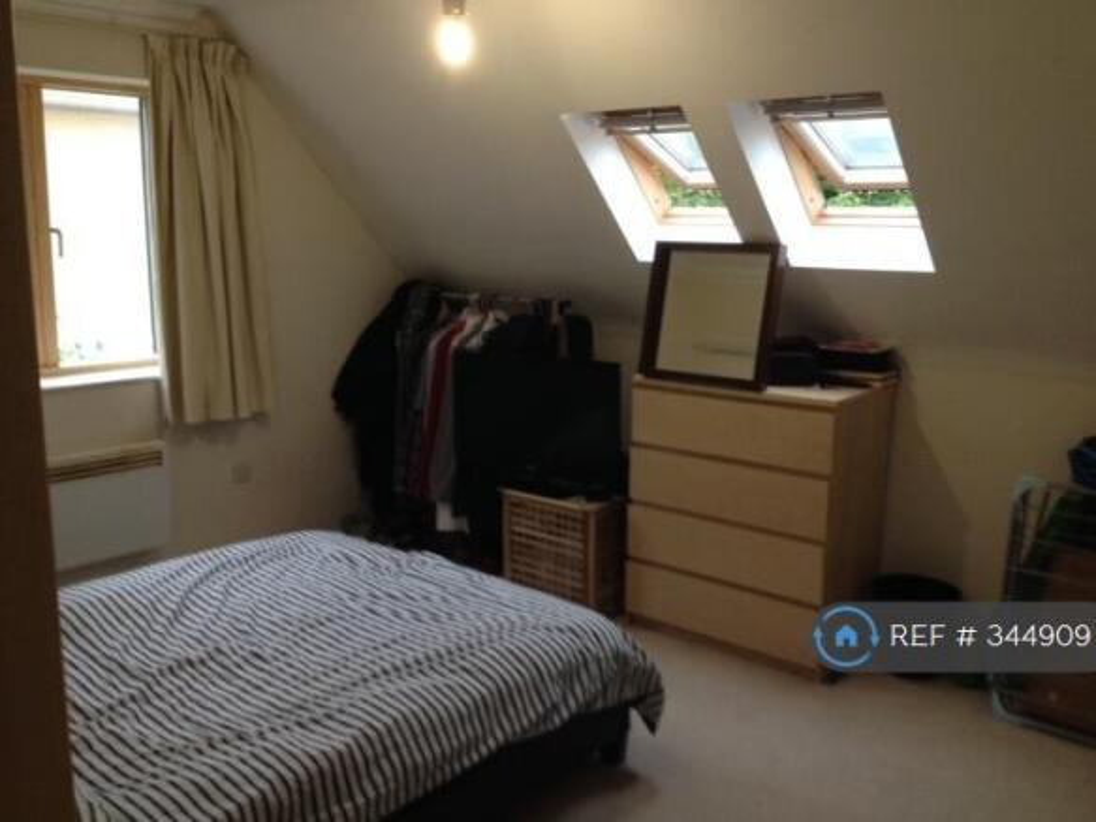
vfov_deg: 40.7
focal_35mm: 35
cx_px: 548
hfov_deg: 52.6
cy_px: 411
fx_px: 1108
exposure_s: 1/20
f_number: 2.4
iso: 125
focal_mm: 4.28
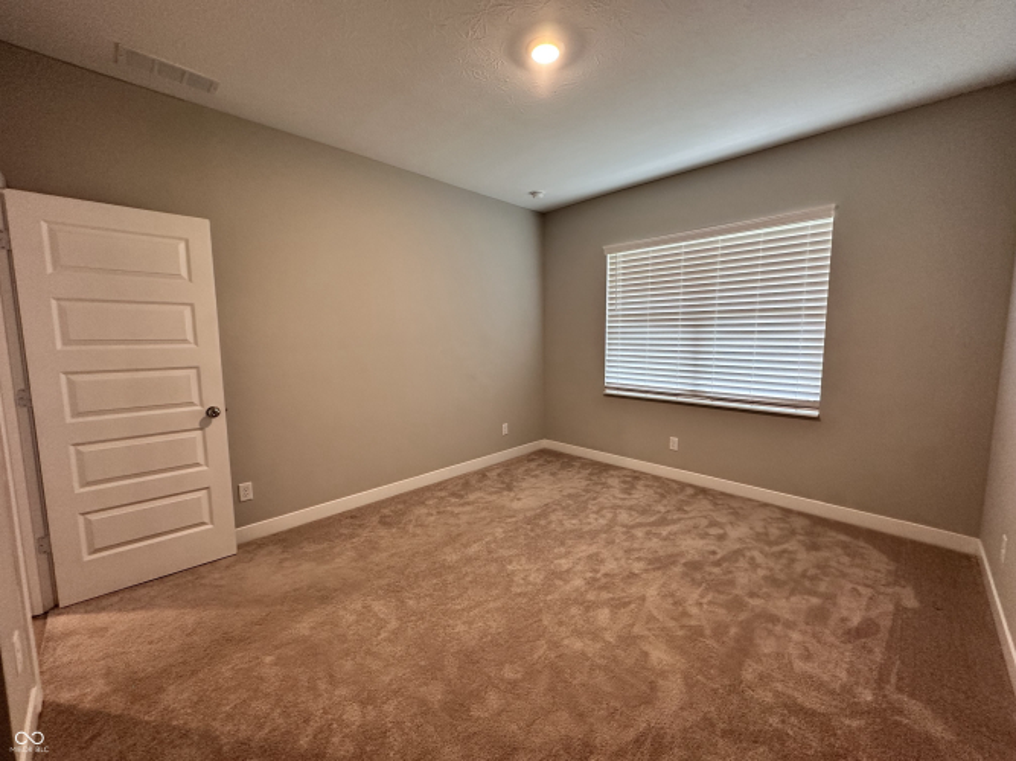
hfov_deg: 102.1
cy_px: 380
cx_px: 508
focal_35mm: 14
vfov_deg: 85.7
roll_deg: +0.3
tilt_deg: -5.1
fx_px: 411
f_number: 2.2
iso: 250
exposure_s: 1/60
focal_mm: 2.22
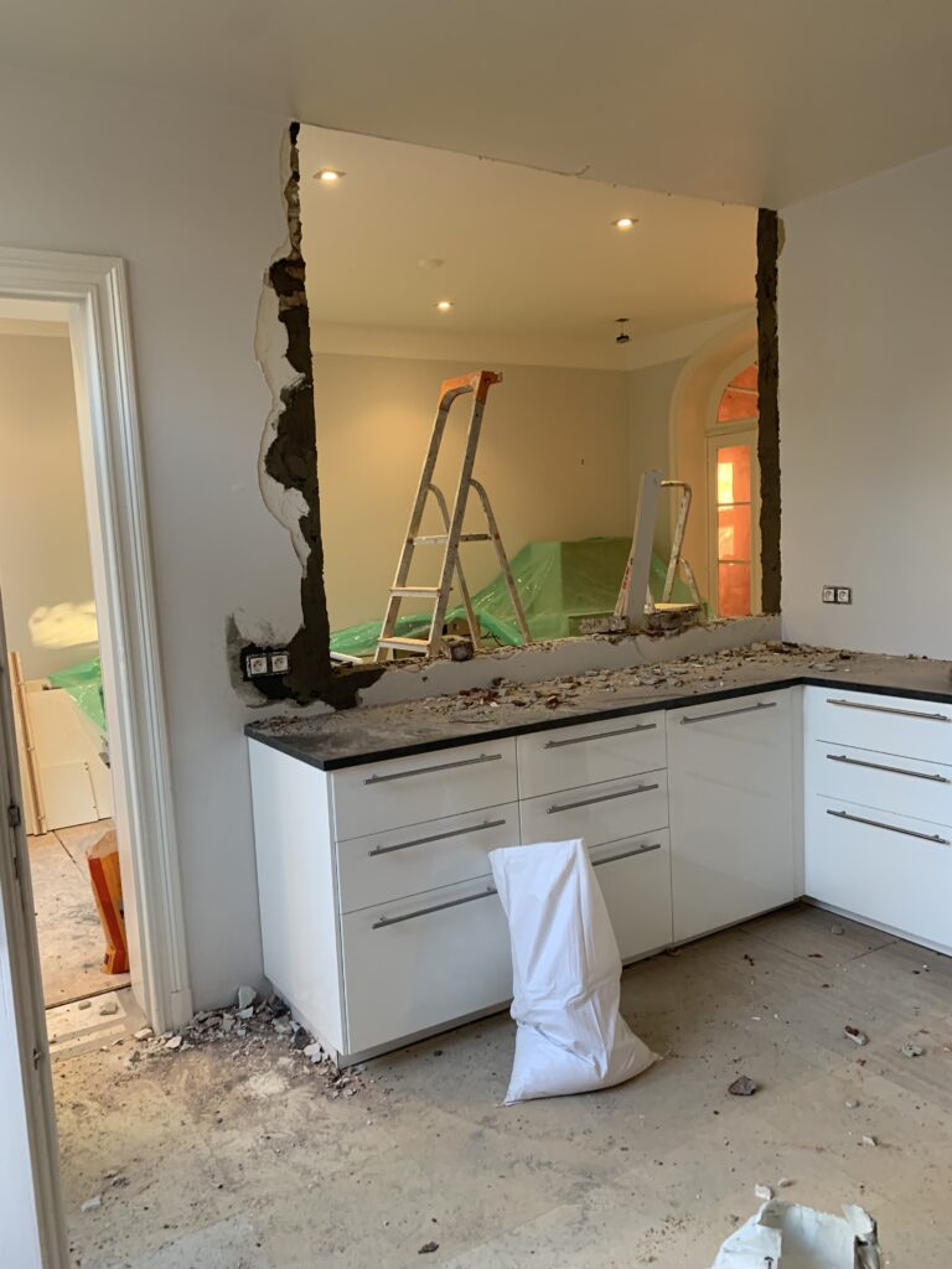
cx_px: 476
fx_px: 953
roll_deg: +2.9
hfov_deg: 53.1
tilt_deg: -6.0
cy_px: 634
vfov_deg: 67.3
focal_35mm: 26
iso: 125
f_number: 1.8
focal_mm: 4.25
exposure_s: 1/60
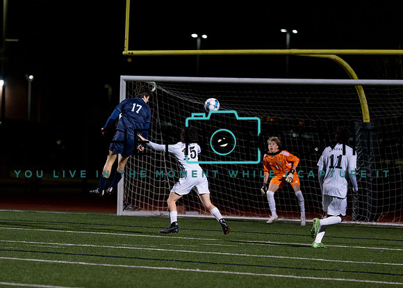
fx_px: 3092
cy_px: 154
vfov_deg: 5.3
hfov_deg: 7.5
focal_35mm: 270
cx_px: 129
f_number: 2.8
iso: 2500
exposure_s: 1/1000
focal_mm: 200
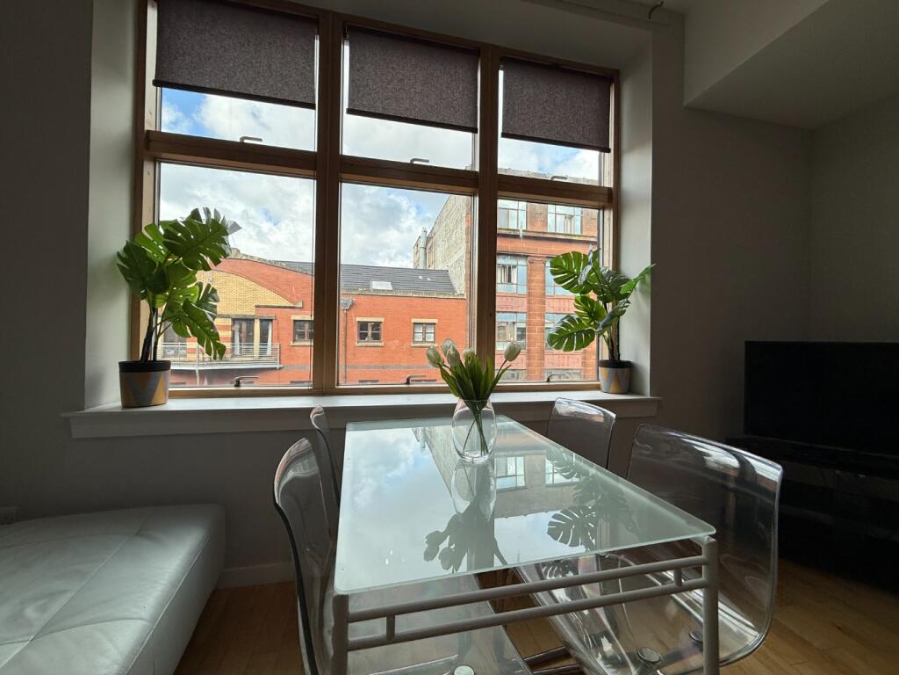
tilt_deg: +1.8
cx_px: 450
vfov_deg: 85.7
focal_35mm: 14
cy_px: 338
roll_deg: -1.8
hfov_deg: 102.1
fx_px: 364
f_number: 2.2
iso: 50
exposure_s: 1/445
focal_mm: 2.22
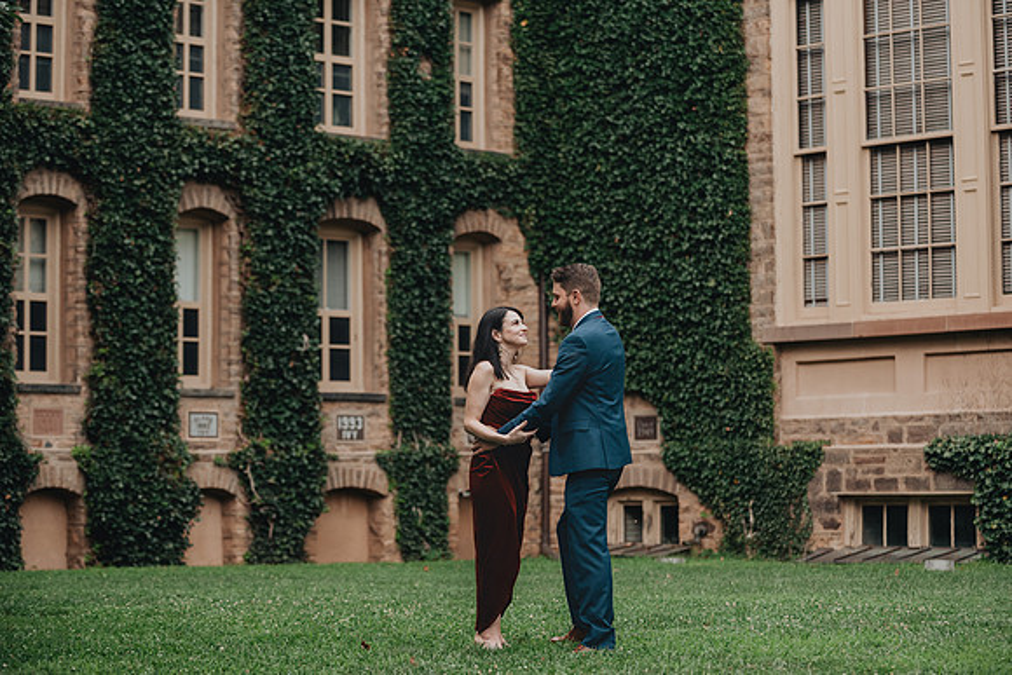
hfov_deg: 23.1
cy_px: 323
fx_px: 2471
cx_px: 513
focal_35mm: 88
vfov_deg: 15.6
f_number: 2.8
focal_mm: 80
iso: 800
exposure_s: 1/1250
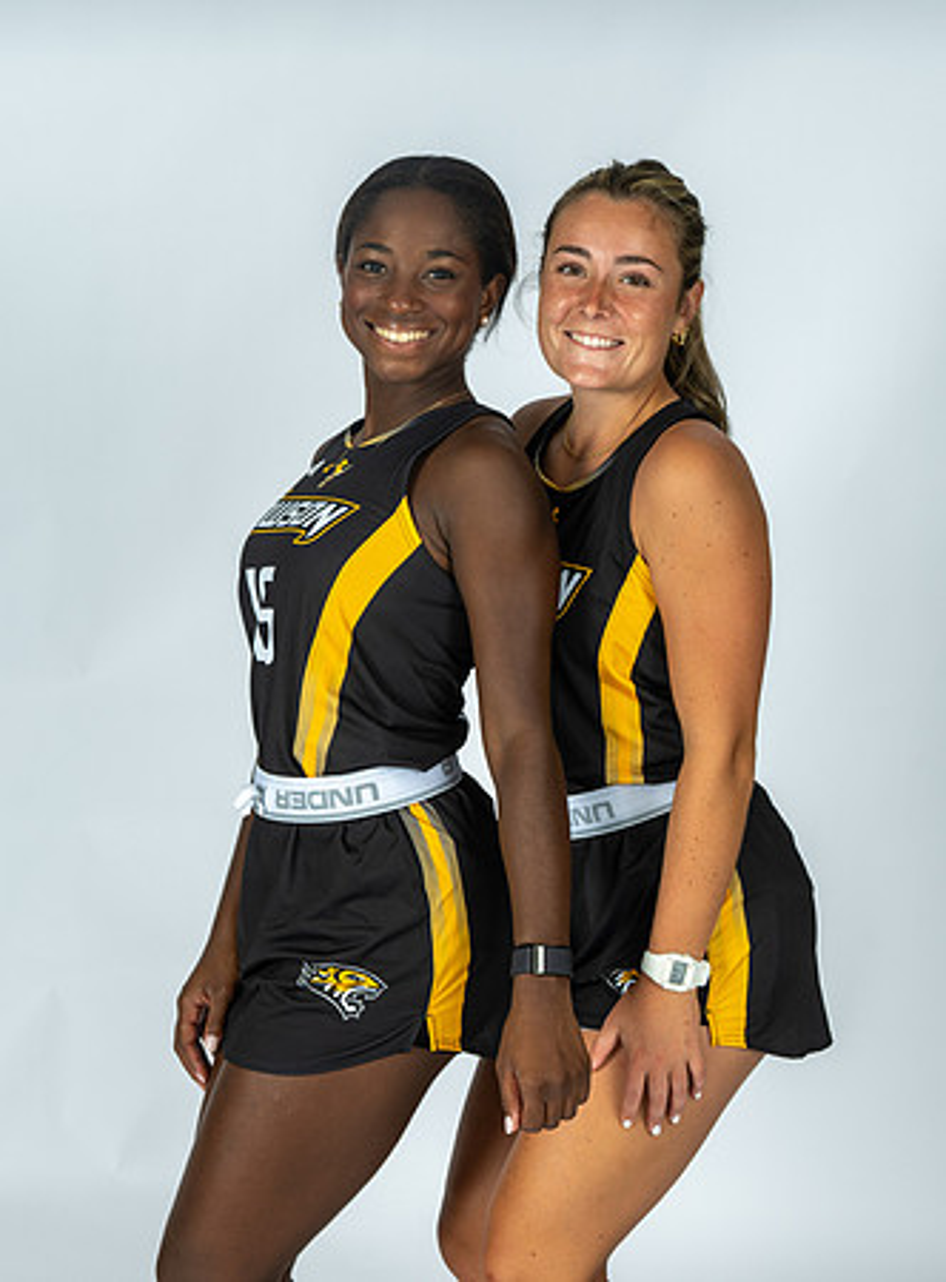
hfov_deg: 17.0
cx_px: 568
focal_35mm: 86
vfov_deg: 22.9
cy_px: 615
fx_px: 3160
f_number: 10
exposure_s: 1/200
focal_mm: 56
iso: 160
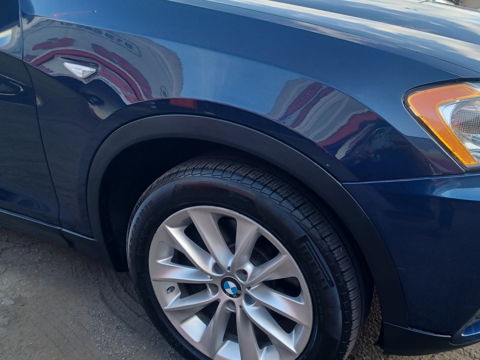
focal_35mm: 32
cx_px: 302
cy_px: 192
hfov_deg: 56.1
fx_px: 444
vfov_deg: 44.1
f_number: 1.8
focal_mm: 4.6
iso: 50
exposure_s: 1/50
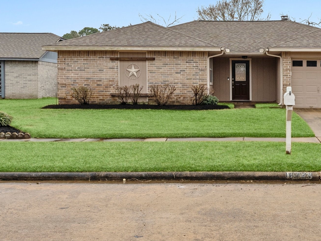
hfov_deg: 38.5
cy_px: 94
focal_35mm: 48
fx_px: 445
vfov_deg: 30.2
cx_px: 247
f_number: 8
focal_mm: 21.6
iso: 640
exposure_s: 1/500
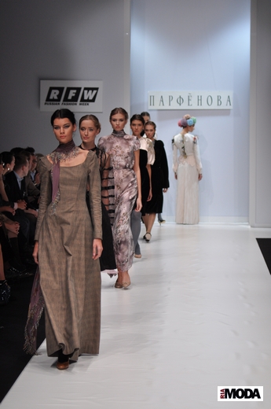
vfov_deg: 17.1
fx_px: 1359
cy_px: 204
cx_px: 136
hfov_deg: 11.4
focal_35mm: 120
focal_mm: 80
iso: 640
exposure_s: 1/250
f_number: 3.5
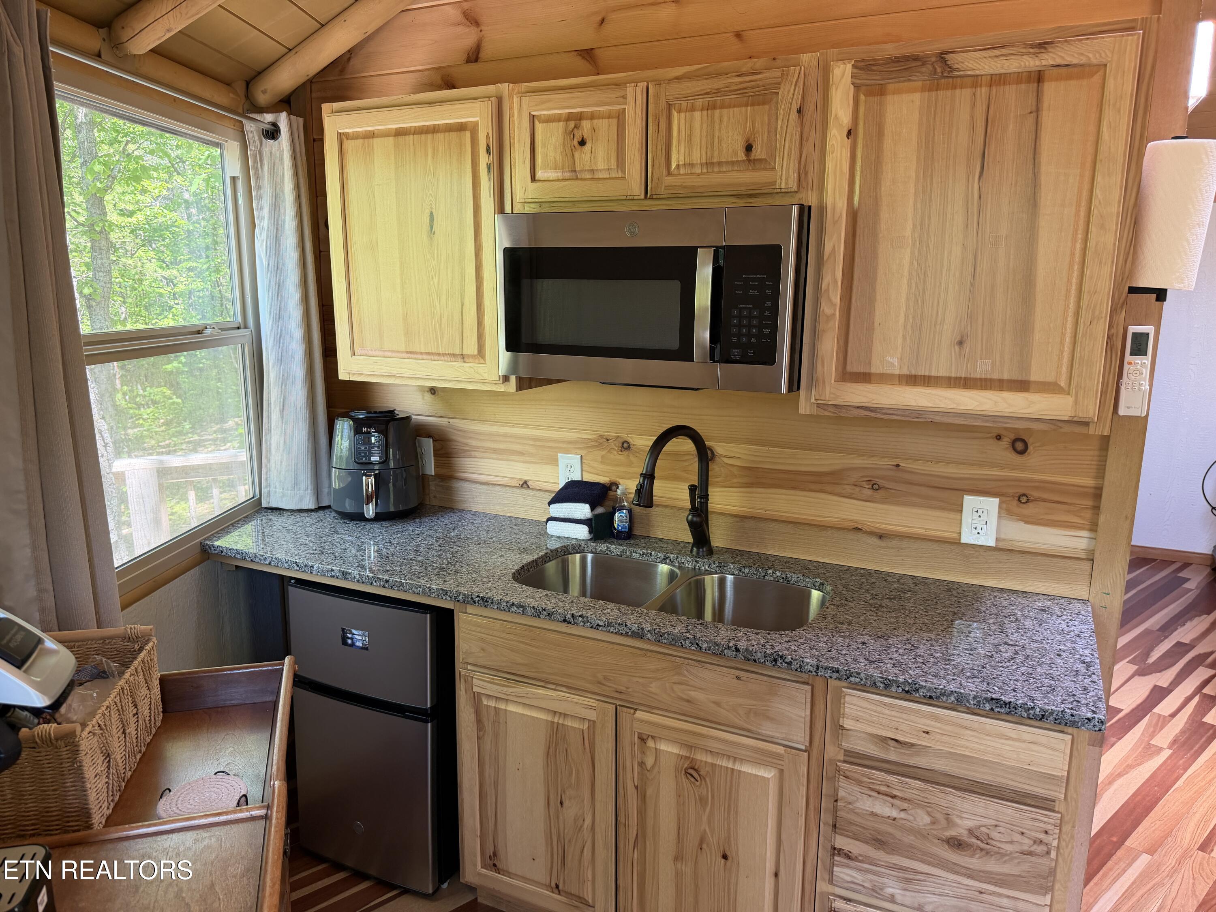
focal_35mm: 24
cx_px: 608
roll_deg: +0.5
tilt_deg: -9.9
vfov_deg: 56.8
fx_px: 843
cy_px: 456
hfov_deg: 71.6
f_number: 1.78
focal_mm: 6.76
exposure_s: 1/121
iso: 160
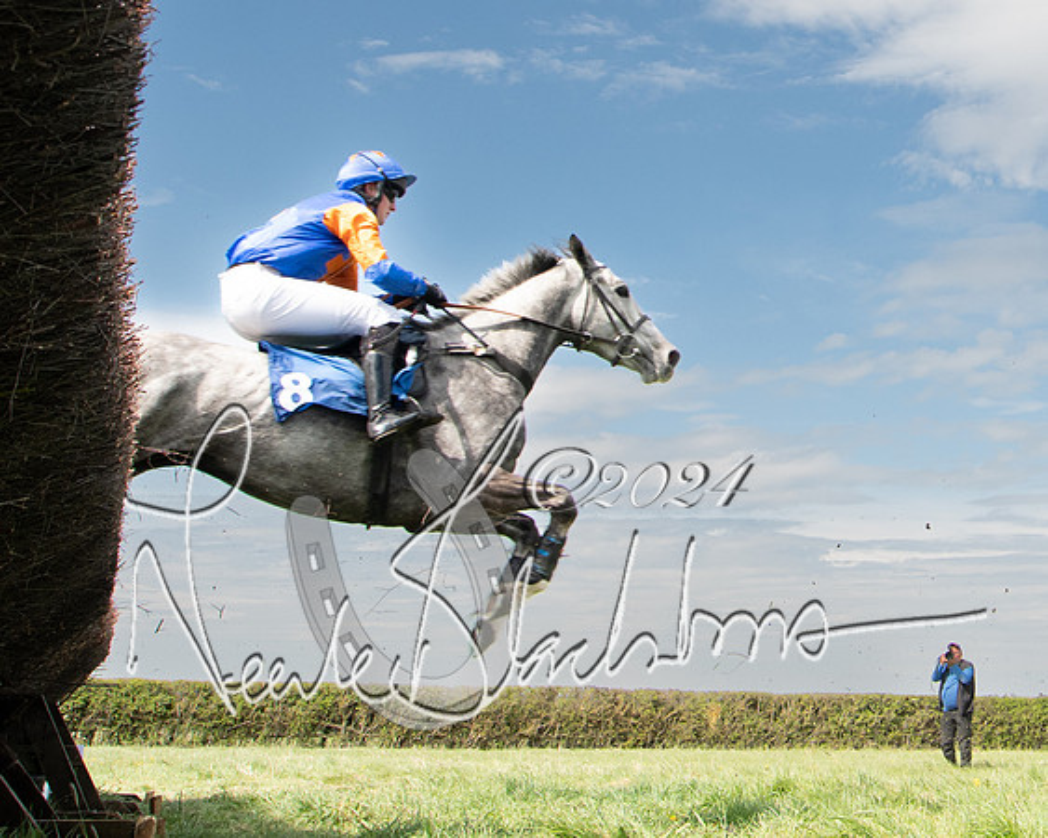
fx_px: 1551
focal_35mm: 50
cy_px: 218
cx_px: 931
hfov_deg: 35.3
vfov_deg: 29.8
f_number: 8
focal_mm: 20
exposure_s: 1/1100
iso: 800
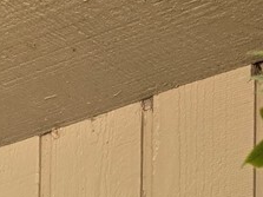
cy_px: 656
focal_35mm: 165
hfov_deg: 10.7
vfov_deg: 7.5
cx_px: -313
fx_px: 1253
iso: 160
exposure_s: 1/180
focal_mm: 6.3
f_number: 1.7
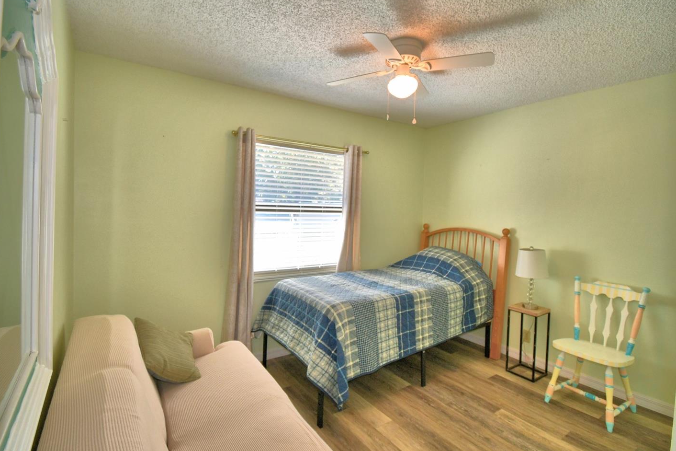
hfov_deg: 93.3
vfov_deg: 70.4
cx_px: 347
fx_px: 319
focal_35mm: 17
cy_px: 218
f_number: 4.5
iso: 180
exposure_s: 1/60
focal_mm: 10
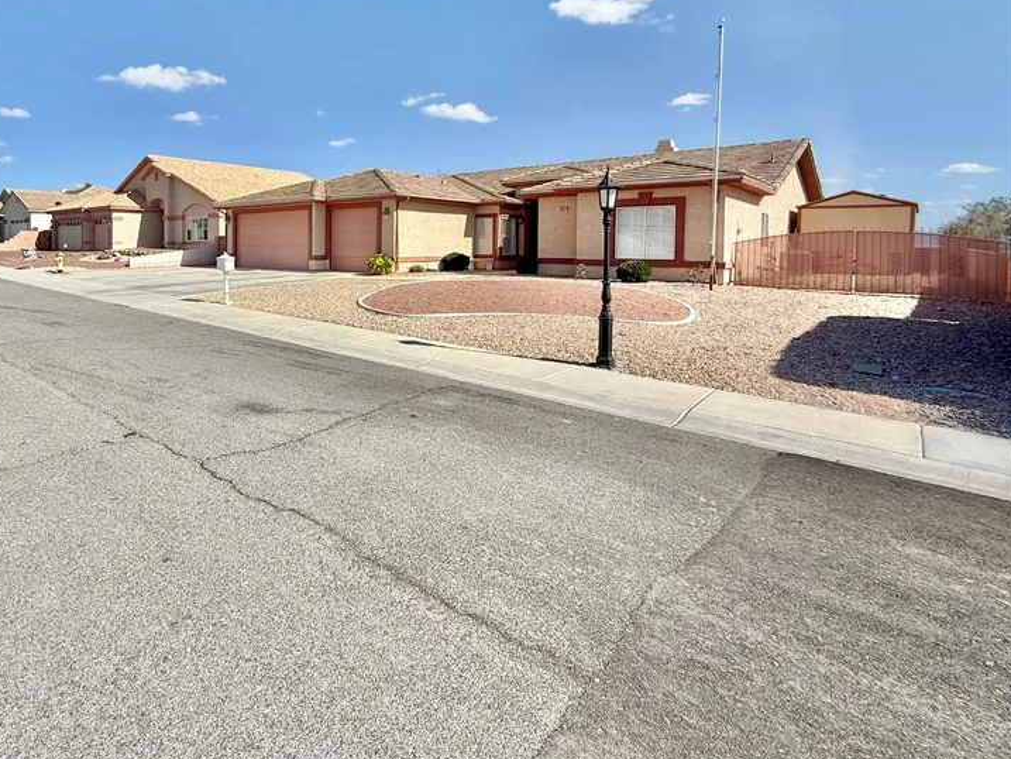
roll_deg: -0.4
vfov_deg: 64.4
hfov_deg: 77.6
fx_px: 584
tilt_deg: -1.0
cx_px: 295
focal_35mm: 20
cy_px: 258
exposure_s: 1/3663
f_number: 2.2
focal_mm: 2.22
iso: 50
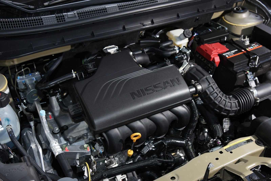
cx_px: 136
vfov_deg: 29.3
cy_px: 90
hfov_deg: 42.7
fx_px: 346
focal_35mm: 46
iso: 400
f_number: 5.6
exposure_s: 1/100
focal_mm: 46
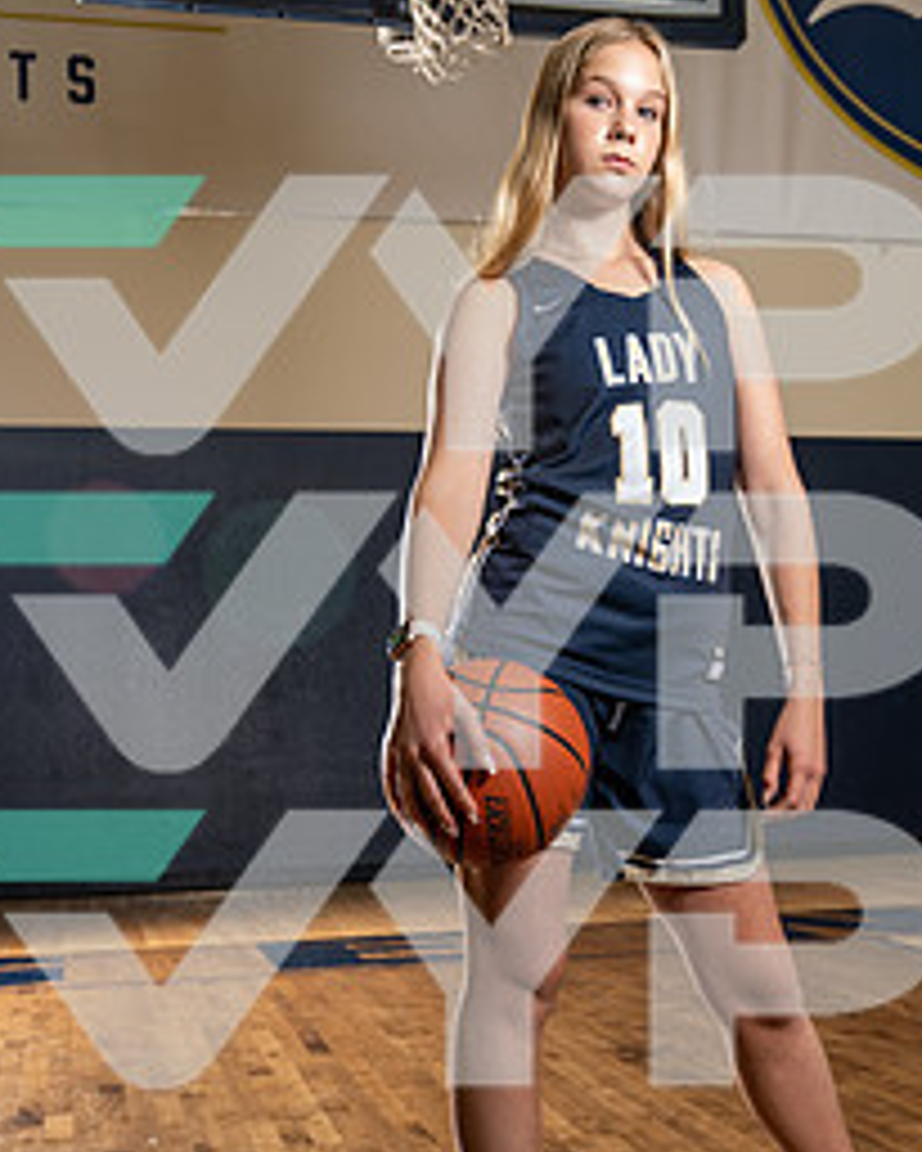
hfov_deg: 27.0
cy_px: 634
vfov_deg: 33.5
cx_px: 607
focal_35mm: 56
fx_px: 1909
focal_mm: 34
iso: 640
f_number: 4.5
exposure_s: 1/250
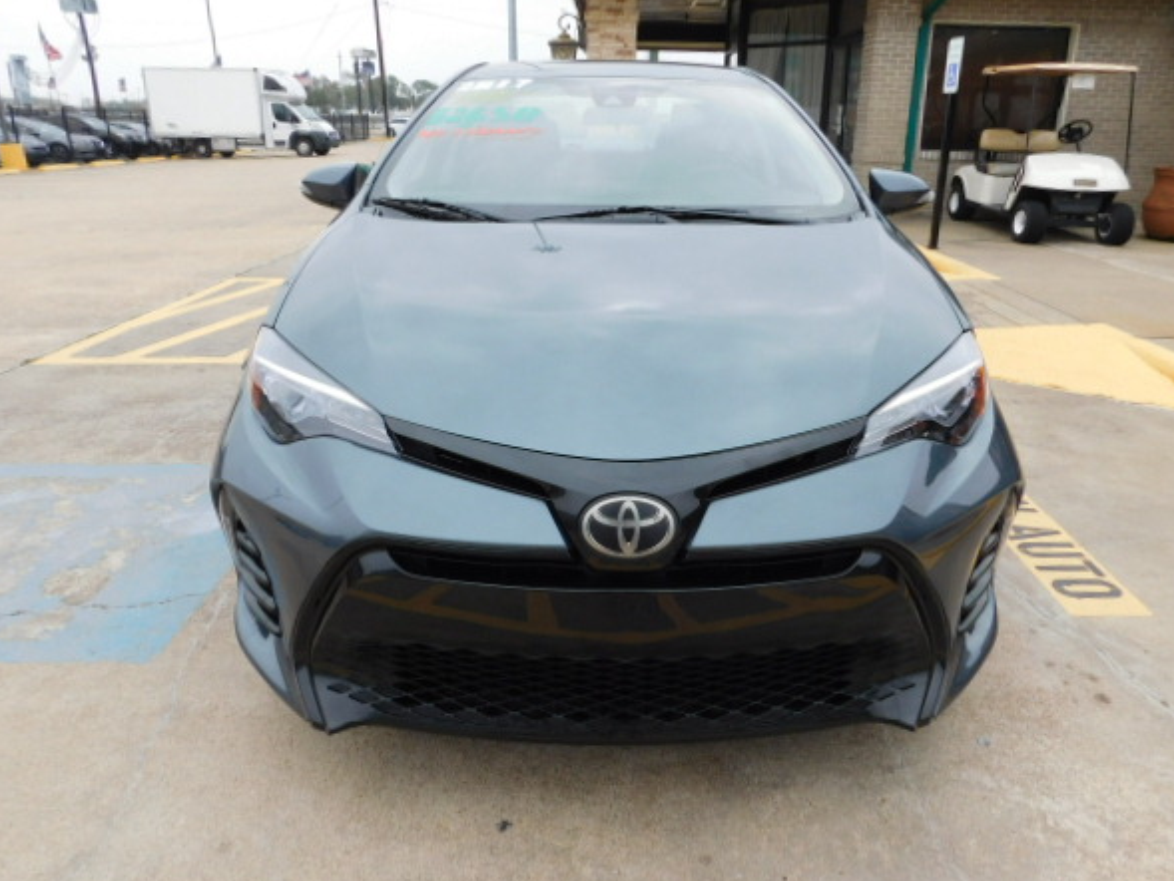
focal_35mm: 25
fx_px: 848
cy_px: 431
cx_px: 618
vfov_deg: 54.9
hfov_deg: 69.3
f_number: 3
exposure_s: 1/800
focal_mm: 4
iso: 125
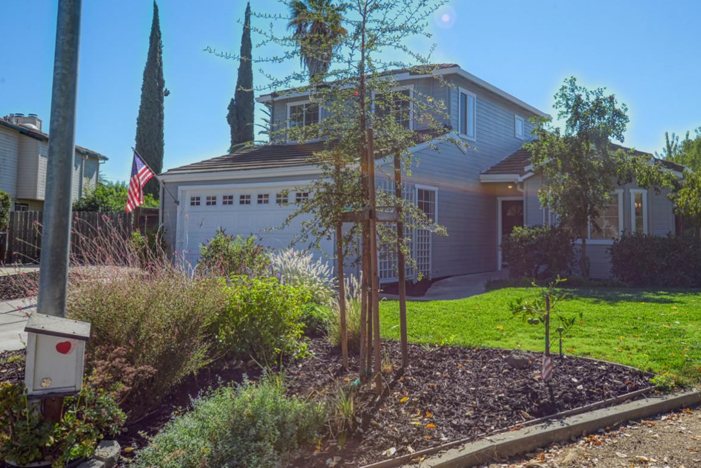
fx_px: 604
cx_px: 416
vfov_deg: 42.2
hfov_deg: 59.9
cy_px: 203
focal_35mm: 31
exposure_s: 1/320
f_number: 10
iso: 400
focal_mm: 24
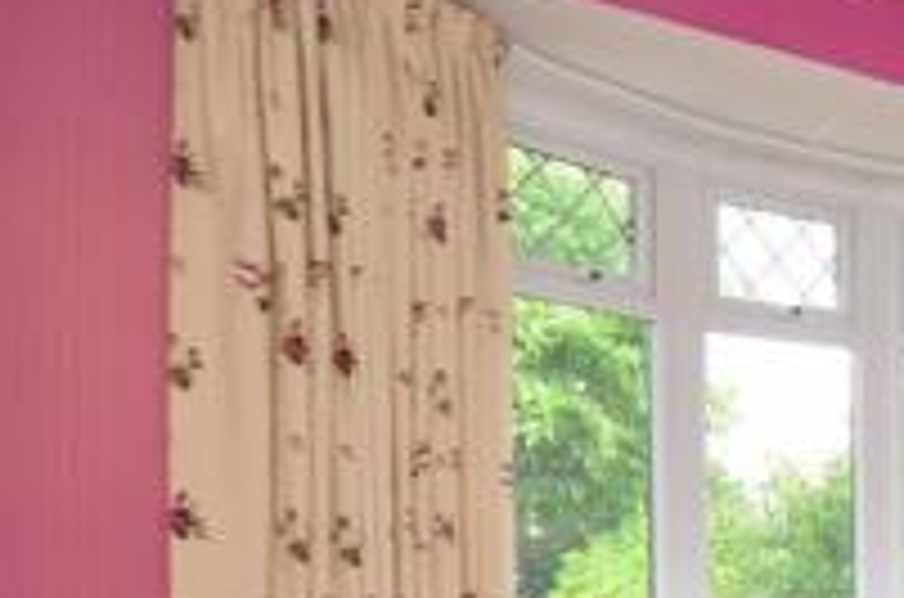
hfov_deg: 28.7
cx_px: 1304
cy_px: 589
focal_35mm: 49
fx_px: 1228
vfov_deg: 26.1
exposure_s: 1/80
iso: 200
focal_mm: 10
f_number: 5
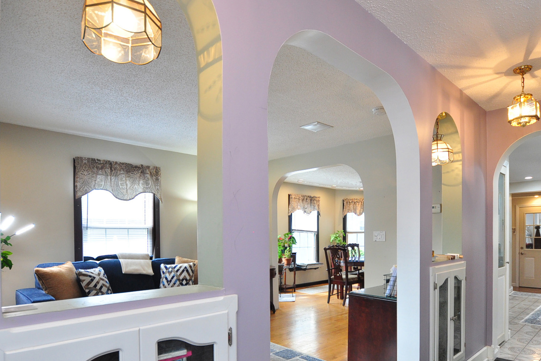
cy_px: 235
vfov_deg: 56.2
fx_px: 331
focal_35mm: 22
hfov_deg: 78.4
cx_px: 296
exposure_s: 1/60
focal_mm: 10
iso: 640
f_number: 4.5
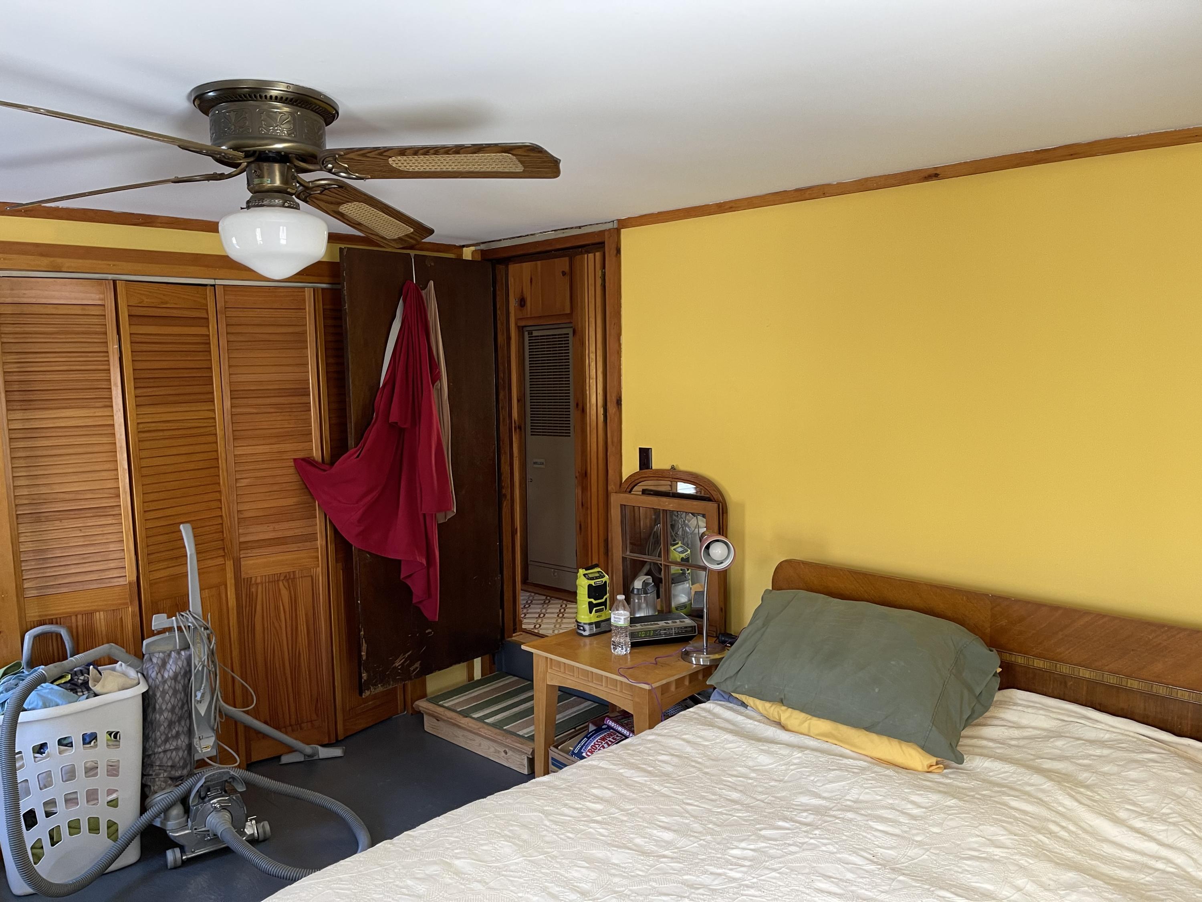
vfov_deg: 53.1
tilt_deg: -5.6
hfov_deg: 67.3
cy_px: 451
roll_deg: +0.4
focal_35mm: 26
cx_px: 601
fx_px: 903
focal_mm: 5.1
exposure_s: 1/71
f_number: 1.6
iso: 125
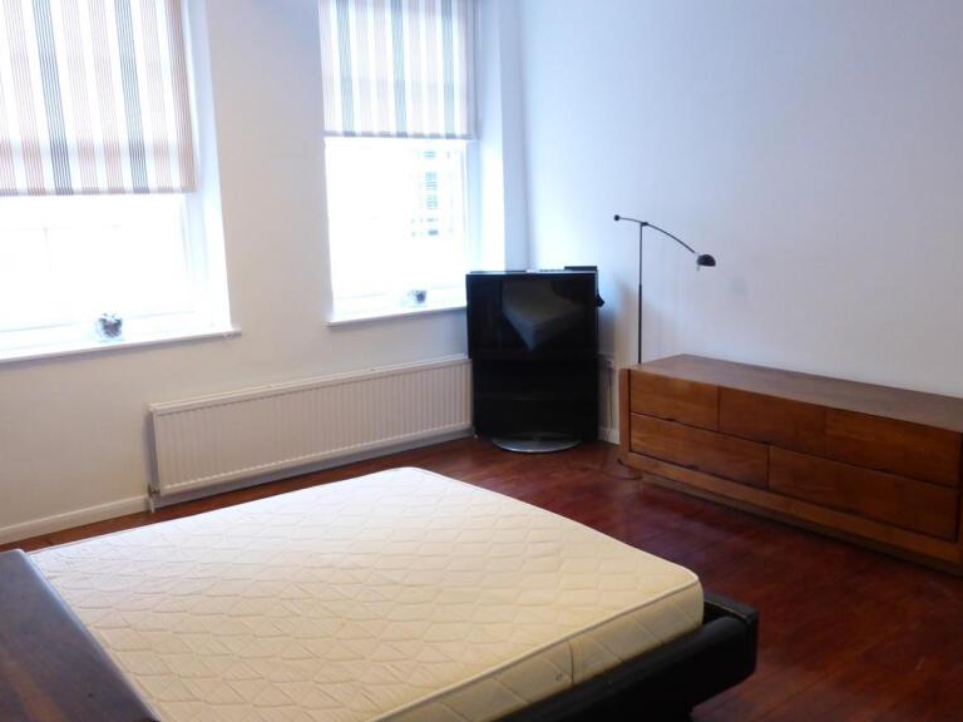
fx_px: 890
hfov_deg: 56.8
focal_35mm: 32
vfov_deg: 44.0
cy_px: 421
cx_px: 473
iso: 400
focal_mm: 4.3
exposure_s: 1/6
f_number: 3.3
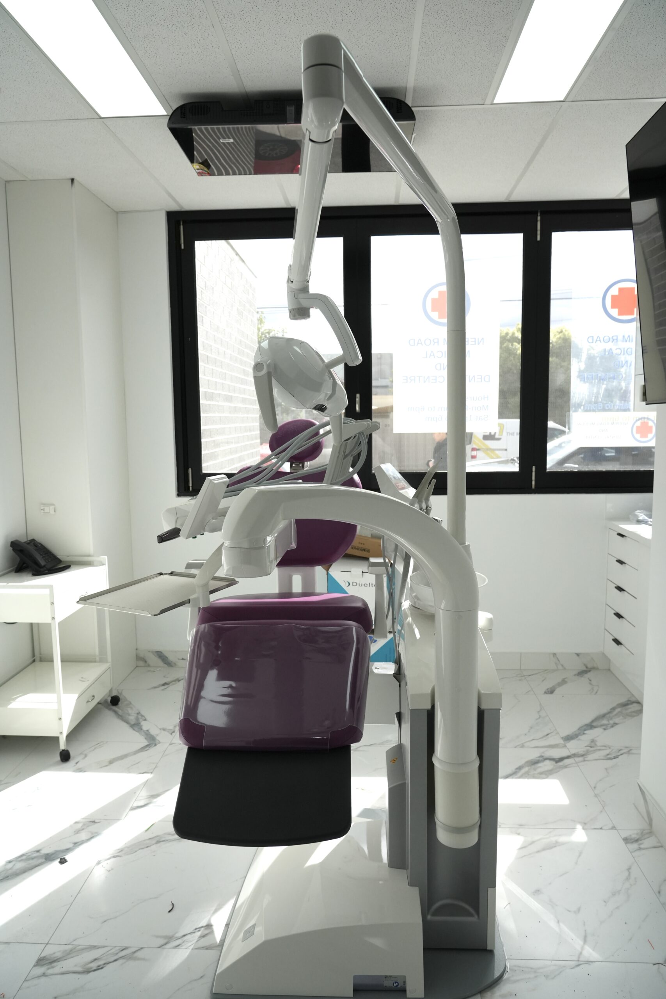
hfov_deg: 53.1
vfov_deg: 73.7
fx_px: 666
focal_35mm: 24
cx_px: 333
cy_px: 500
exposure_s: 1/1250
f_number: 6.3
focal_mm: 24
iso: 1250
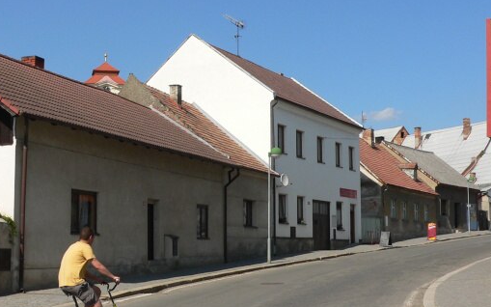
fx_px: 803
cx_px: 251
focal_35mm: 60
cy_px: 145
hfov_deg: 34.0
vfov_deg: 21.6
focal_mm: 6
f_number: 5.2
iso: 80
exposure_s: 1/500
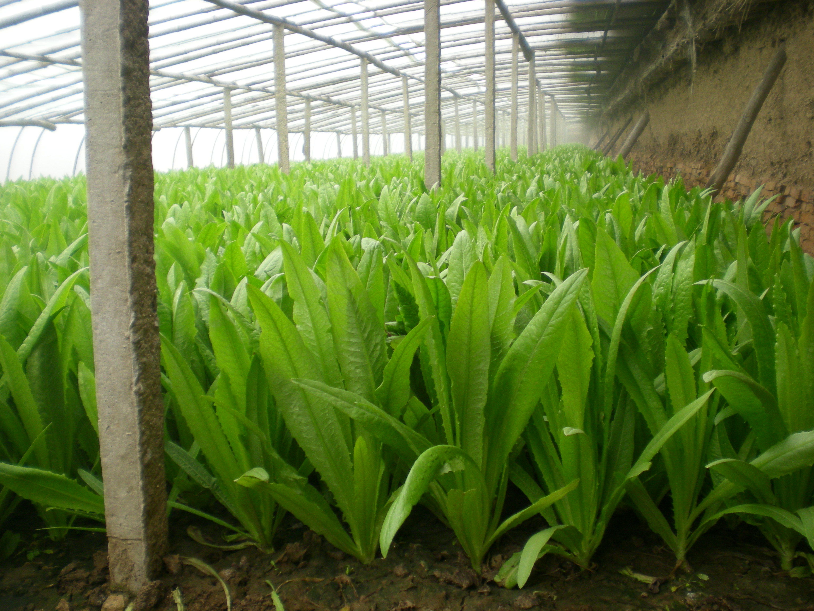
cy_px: 306
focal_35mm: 38
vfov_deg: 37.7
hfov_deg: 49.0
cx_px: 407
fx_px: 894
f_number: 3.1
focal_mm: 6.3
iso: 131
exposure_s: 1/58.5
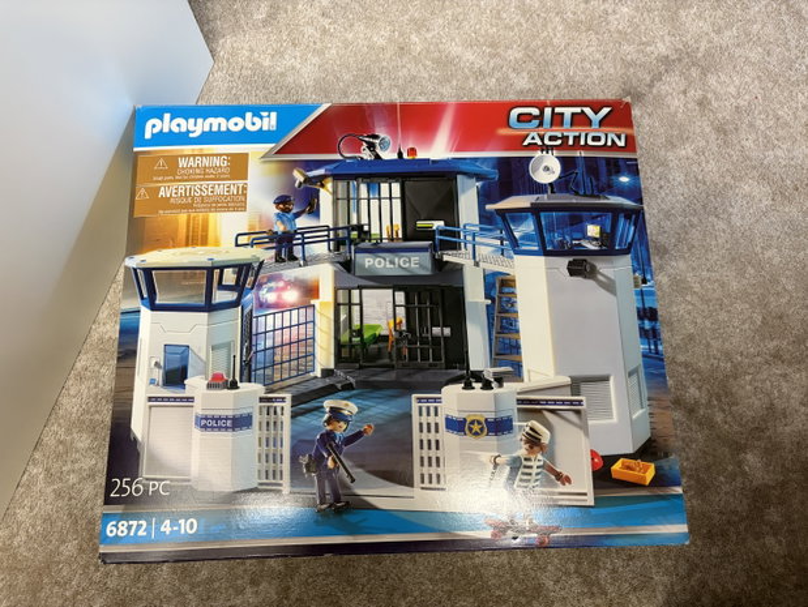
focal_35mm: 26
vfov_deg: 53.1
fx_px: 607
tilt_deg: -76.5
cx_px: 404
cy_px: 304
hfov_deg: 67.3
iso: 400
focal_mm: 5.96
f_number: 1.6
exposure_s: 1/50
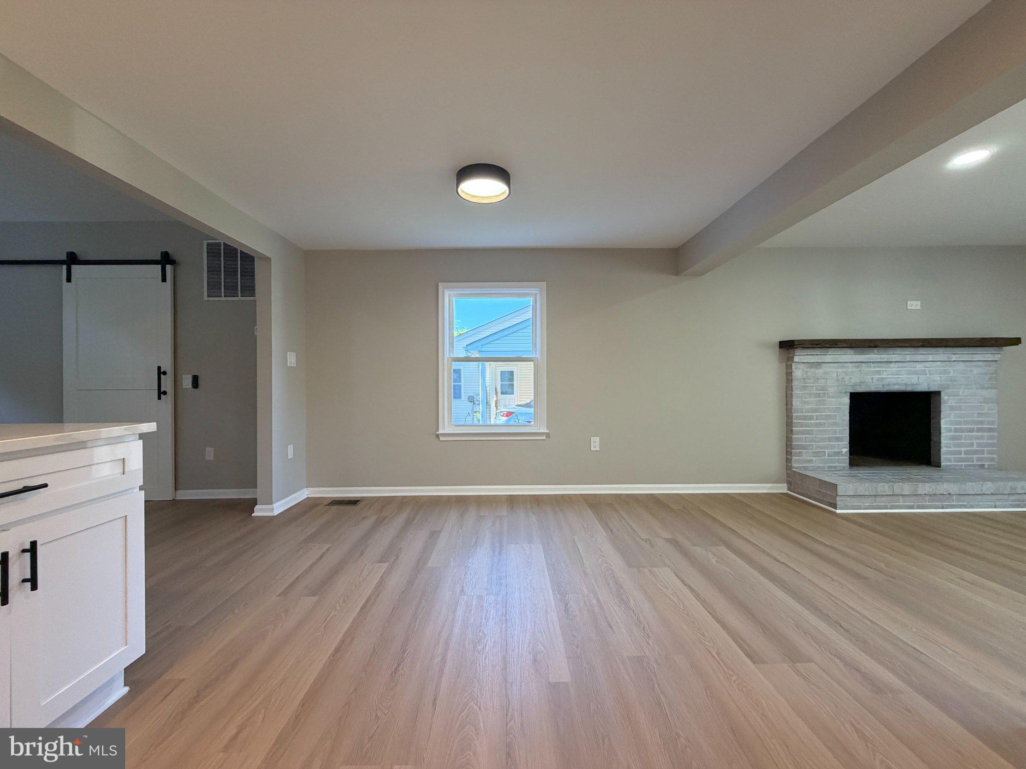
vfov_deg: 85.7
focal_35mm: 14
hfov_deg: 102.1
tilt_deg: +0.0
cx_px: 513
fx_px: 415
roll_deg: +1.1
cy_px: 384
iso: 250
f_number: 2.2
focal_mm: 2.22
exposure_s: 1/120
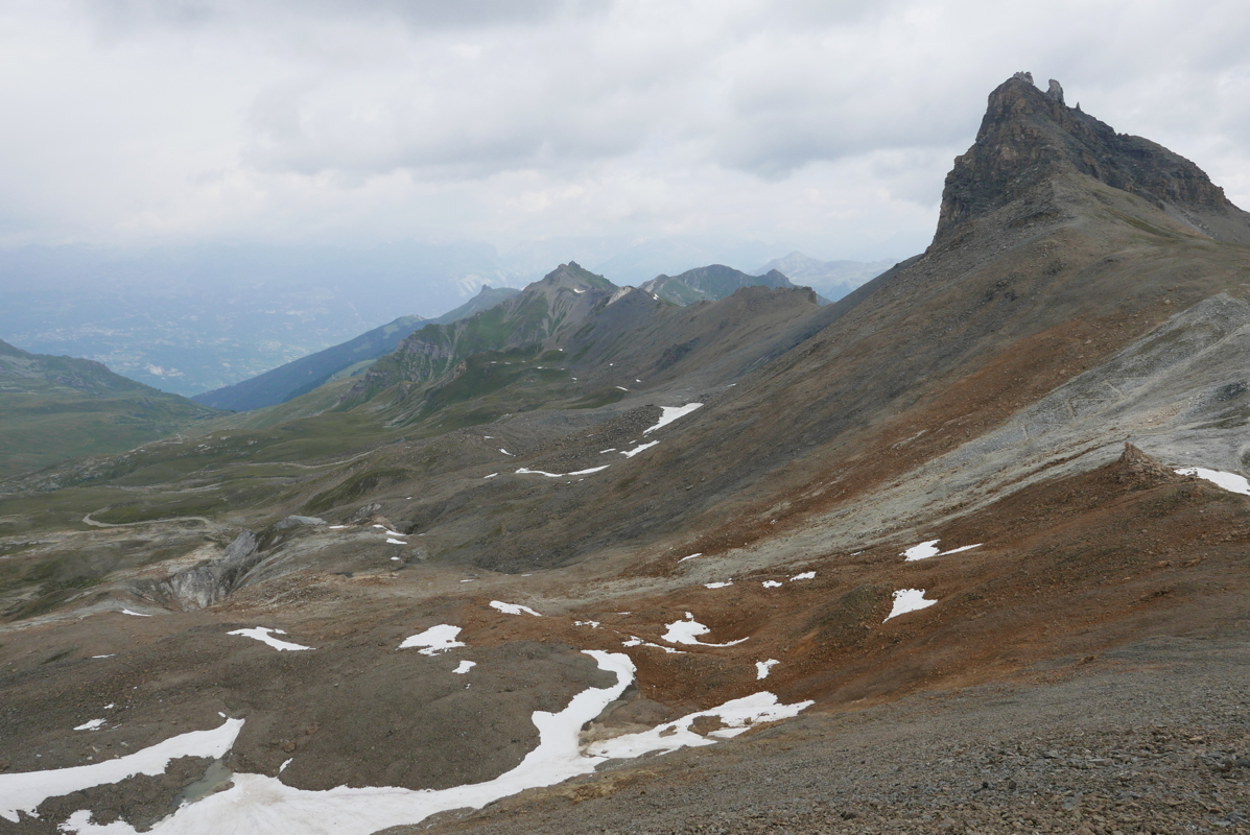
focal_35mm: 24
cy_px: 418
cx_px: 625
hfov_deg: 73.7
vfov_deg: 53.2
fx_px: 834
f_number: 5.6
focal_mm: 10.9
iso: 200
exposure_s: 1/640
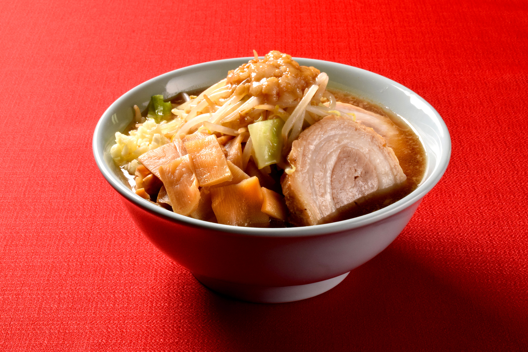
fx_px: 1100
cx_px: 264
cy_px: 176
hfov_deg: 27.0
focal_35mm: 75
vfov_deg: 18.2
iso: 800
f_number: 25
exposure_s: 1/3
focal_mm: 50
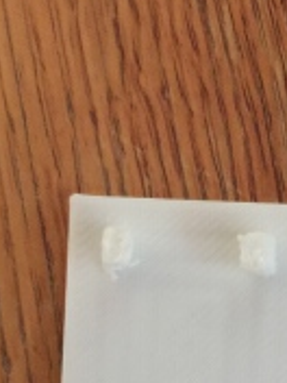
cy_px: 302
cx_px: 320
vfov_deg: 28.8
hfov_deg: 21.1
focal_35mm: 66
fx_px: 730
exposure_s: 1/4
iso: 125
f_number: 2.2
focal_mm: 4.15
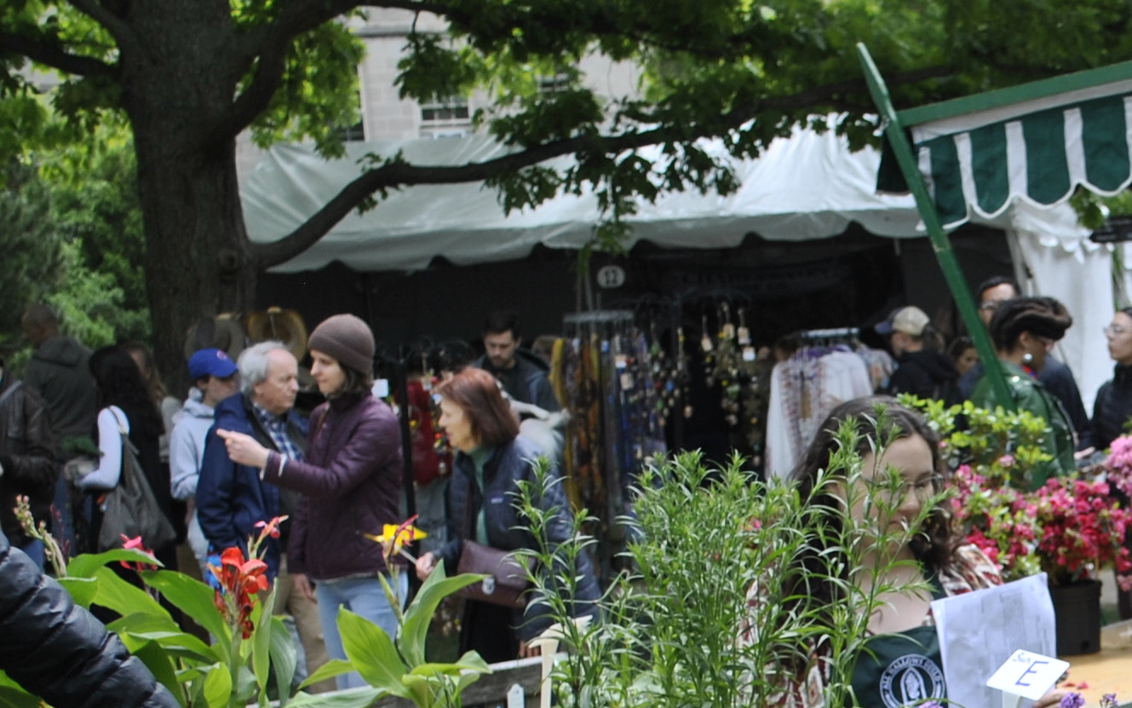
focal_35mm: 107
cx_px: 1227
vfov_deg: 12.0
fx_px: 3301
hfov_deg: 18.7
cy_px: 832
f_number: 4
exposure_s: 1/500
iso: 100
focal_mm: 24
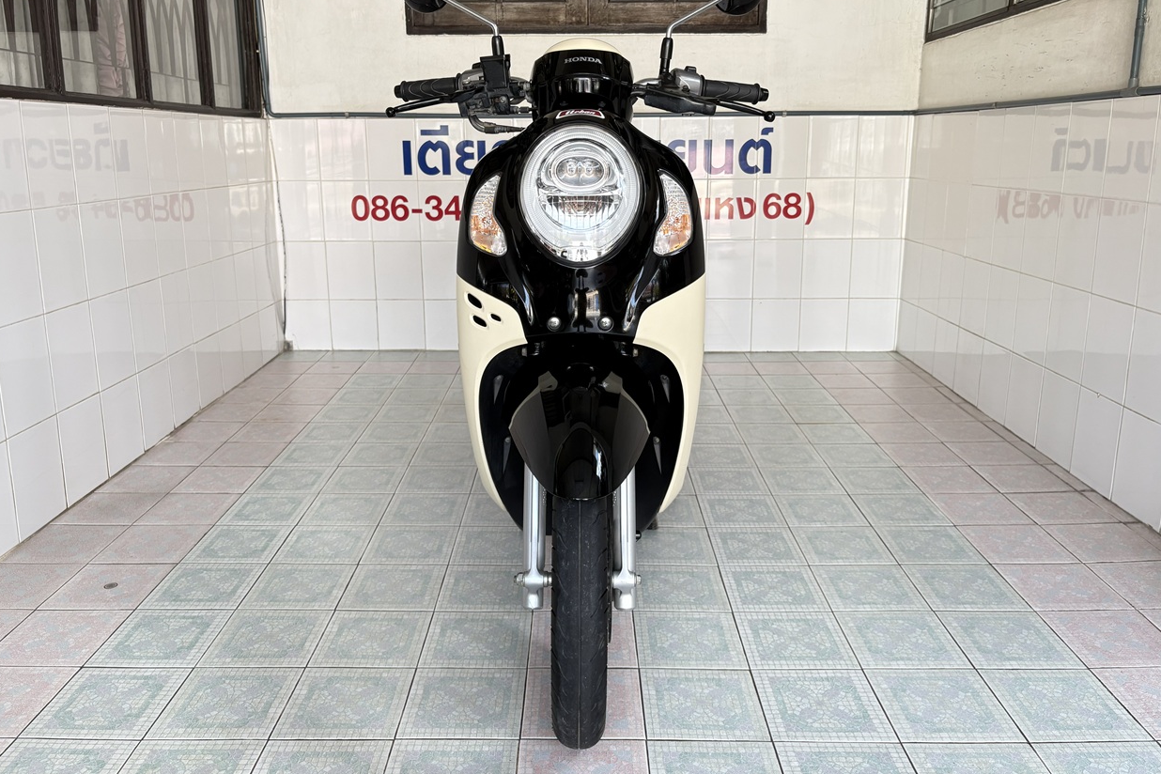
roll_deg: +0.8
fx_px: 903
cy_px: 328
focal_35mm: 28
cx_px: 576
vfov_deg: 46.3
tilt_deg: -11.5
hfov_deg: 65.5
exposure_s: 1/121
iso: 80
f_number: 1.6
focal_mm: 5.96
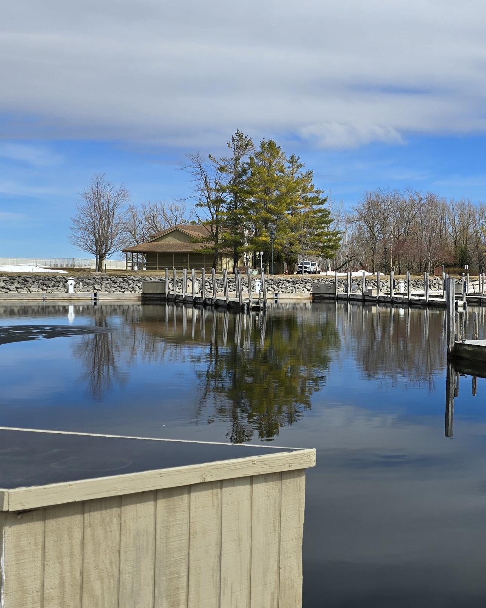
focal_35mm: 42
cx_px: 416
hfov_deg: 34.2
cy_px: 291
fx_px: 755
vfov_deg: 43.8
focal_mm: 6.3
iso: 12
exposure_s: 1/1157
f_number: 1.7
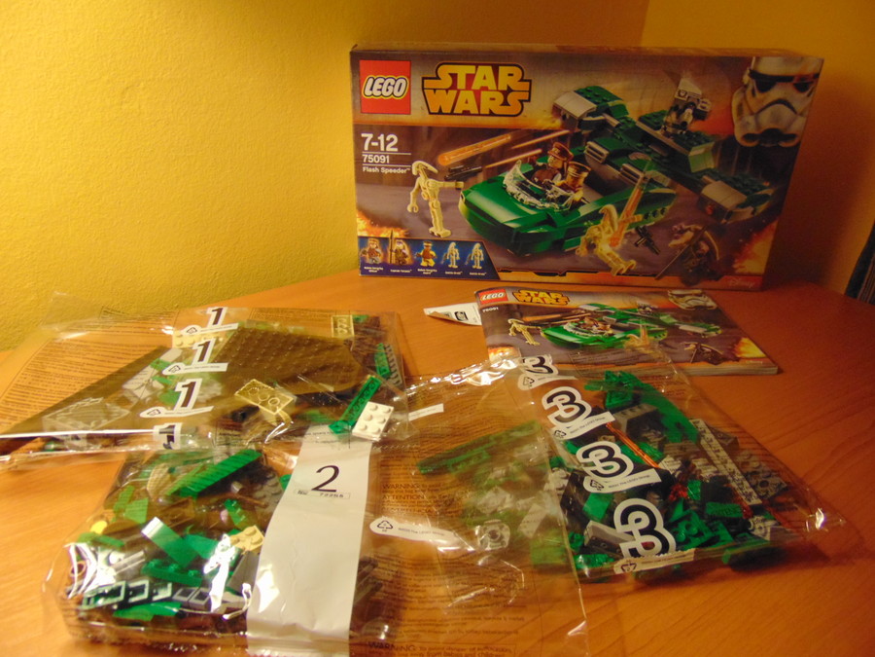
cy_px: 328
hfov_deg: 69.4
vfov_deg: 54.9
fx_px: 632
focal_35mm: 25
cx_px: 438
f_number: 3
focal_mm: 4.5
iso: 320
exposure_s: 1/30
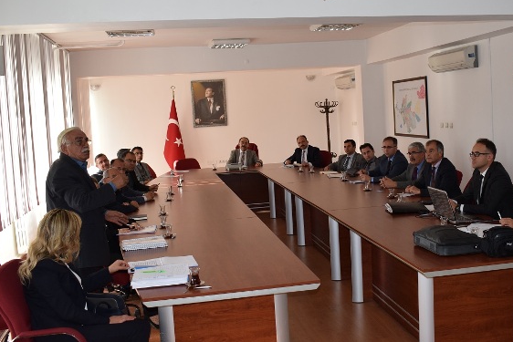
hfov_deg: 47.3
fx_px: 584
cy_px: 154
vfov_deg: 32.6
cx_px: 286
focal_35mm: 41
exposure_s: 1/125
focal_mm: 24
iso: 560
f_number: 5.6
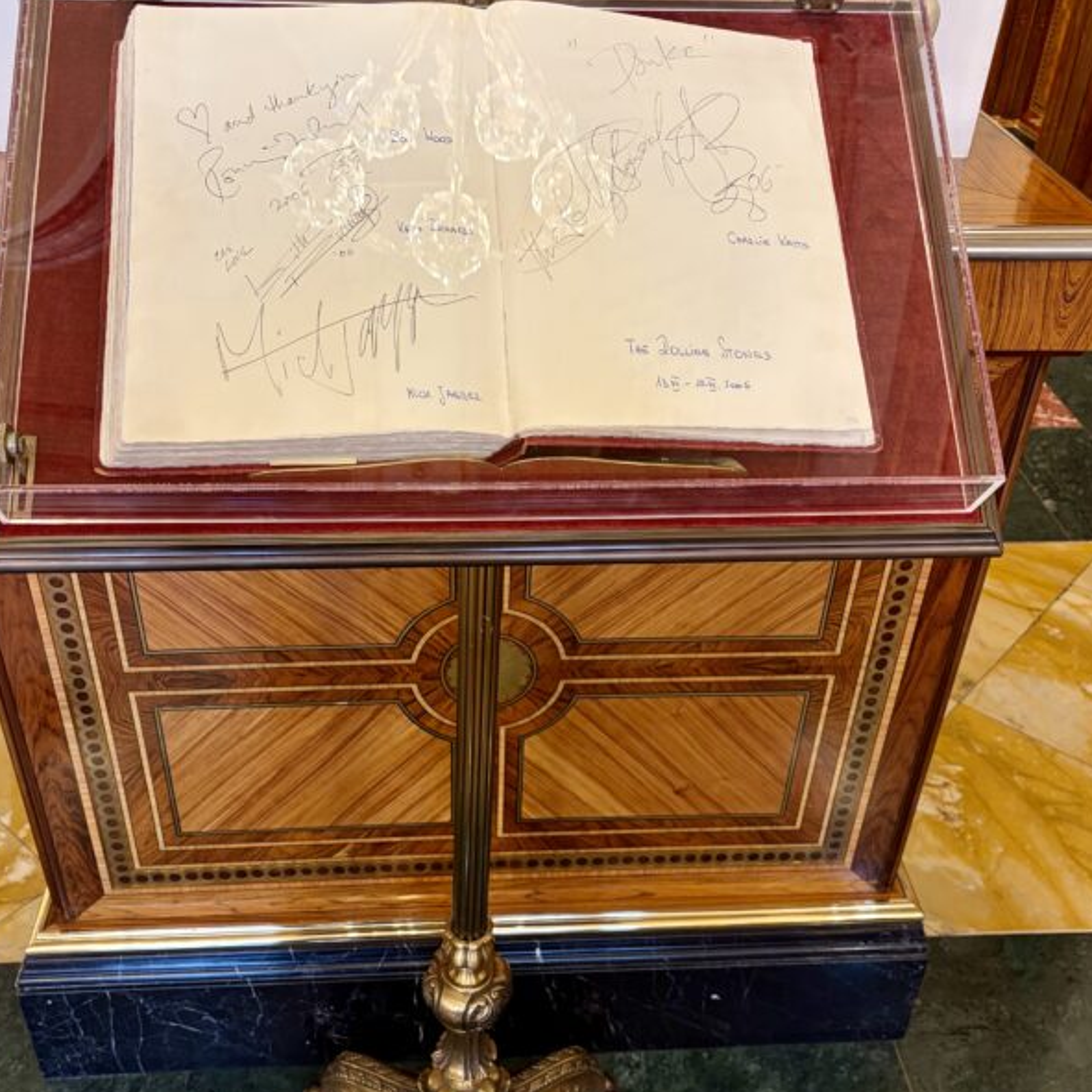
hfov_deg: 47.2
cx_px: 513
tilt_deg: -36.1
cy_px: 589
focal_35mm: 35
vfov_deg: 47.2
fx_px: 1249
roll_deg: -1.4
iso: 100
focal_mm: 5.96
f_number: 1.6
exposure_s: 1/50
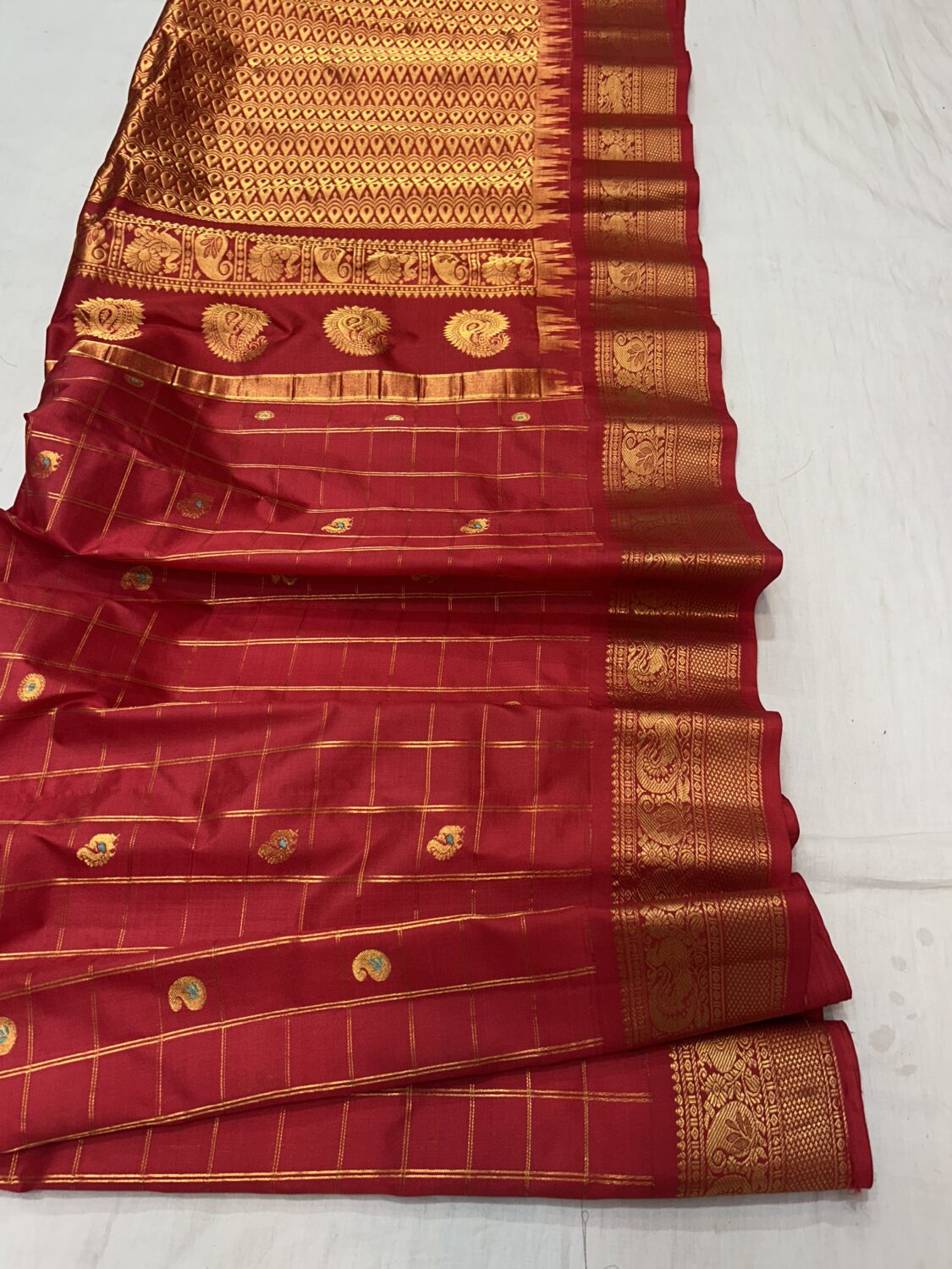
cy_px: 634
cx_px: 476
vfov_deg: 67.3
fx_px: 953
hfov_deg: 53.1
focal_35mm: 26
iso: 50
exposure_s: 1/100
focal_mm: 5.7
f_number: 1.5
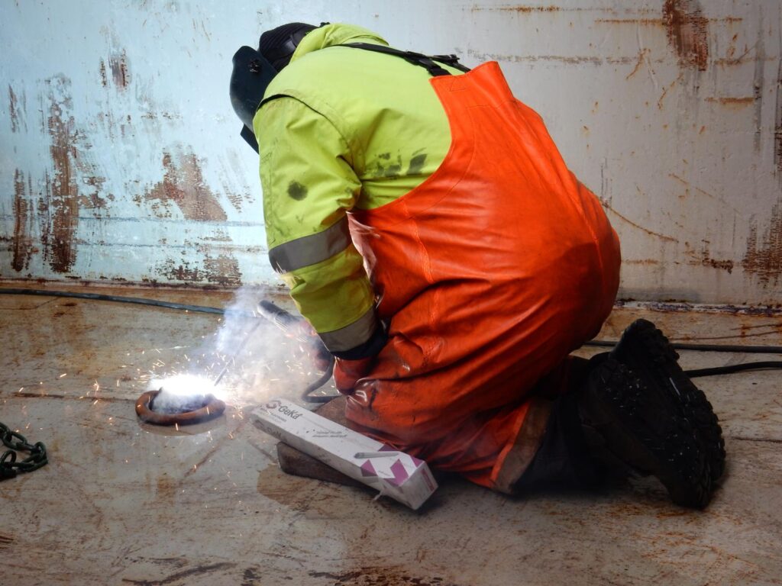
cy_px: 293
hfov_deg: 27.4
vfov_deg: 20.7
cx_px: 391
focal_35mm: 71
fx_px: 1604
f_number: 4.8
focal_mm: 12.6
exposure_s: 1/100
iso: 125
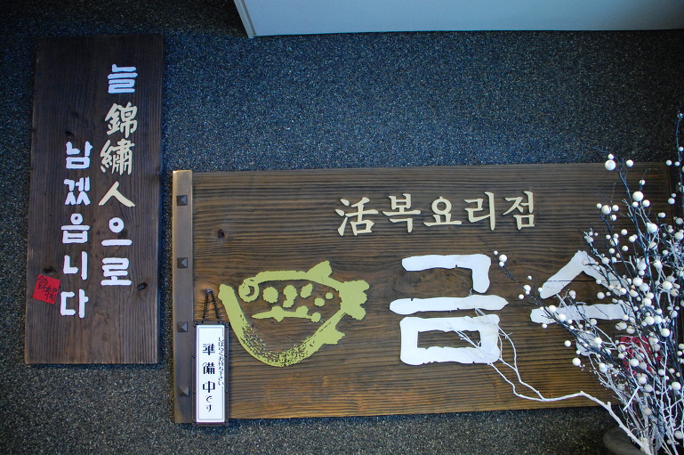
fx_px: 512
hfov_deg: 67.4
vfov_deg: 47.8
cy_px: 228
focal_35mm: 27
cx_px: 342
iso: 1600
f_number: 3.5
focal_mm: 18
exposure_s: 1/25
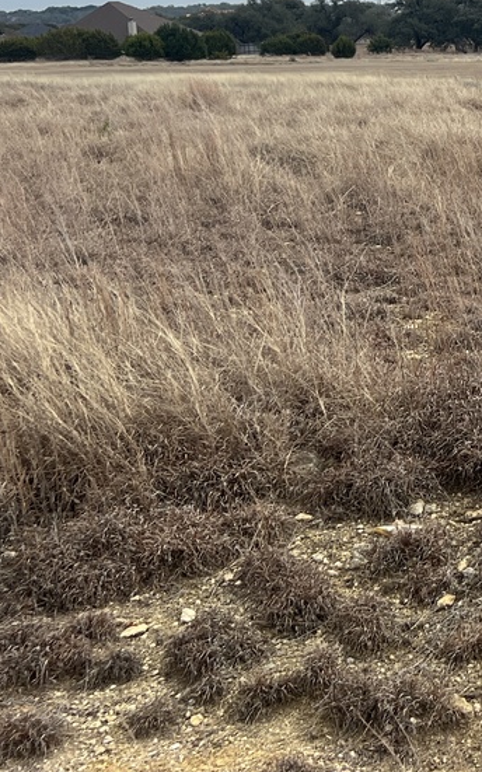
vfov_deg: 28.1
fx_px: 1514
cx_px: 776
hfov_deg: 16.1
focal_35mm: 72
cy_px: 175
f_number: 1.5
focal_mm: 5.7
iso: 50
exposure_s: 1/3460
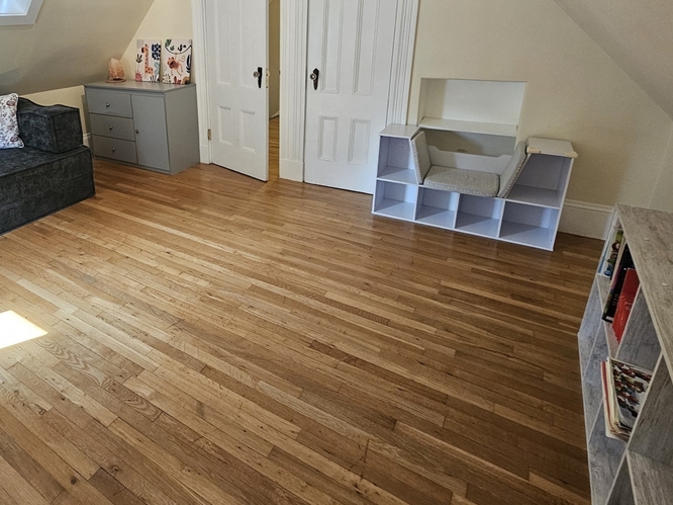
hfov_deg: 79.2
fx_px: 389
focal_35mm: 20
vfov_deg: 63.9
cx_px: 226
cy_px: 161
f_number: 2.2
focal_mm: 2.2
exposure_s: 1/60
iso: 160
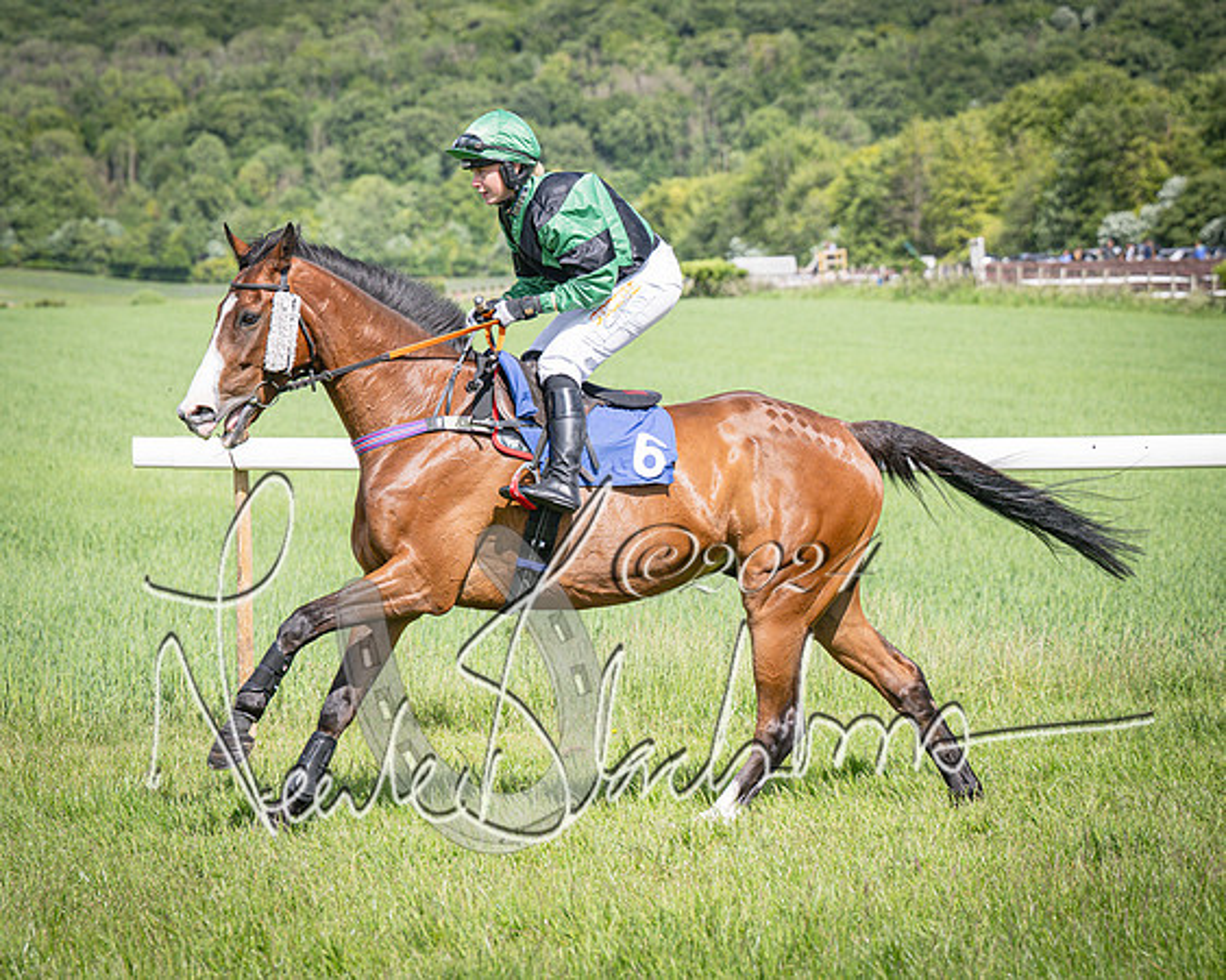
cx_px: 336
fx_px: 4939
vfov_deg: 11.3
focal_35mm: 136
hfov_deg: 14.1
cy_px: 509
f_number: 4
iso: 400
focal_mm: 88
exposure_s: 1/3200
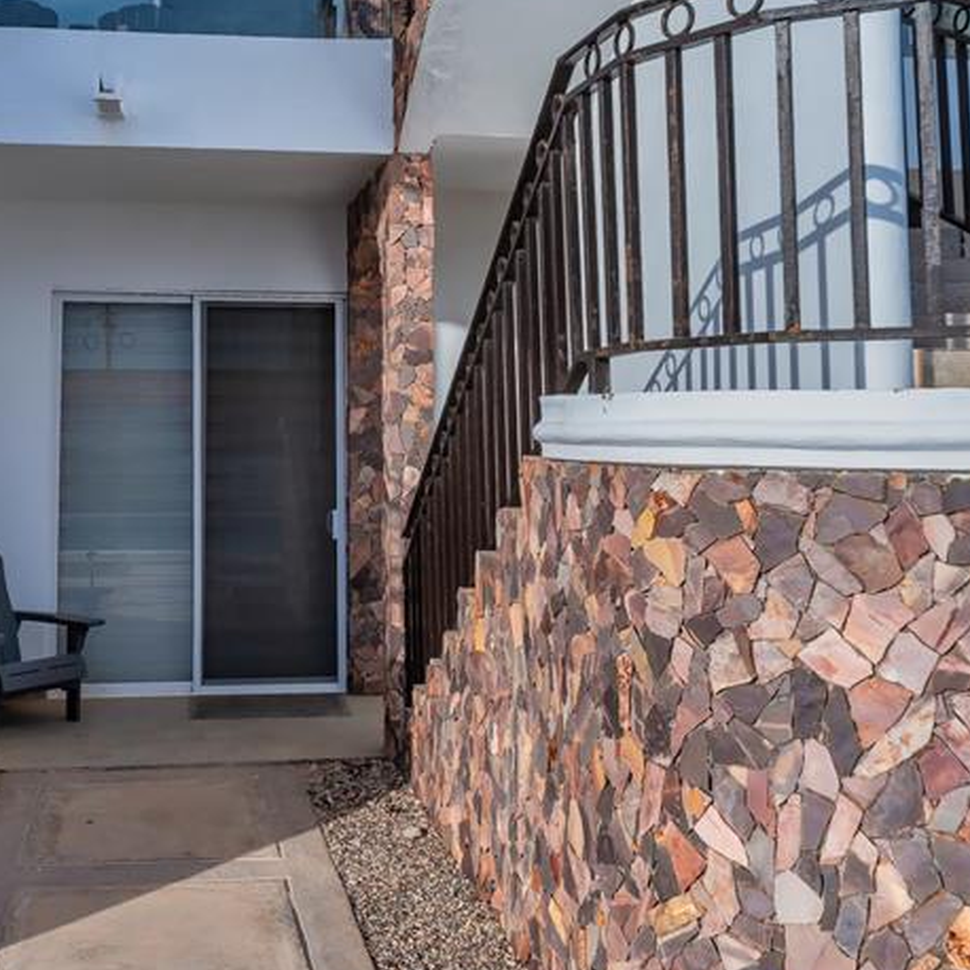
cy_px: 326
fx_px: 1205
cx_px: 326
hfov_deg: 43.3
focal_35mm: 38
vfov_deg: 43.3
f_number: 6.3
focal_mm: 20
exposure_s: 1/320
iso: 50
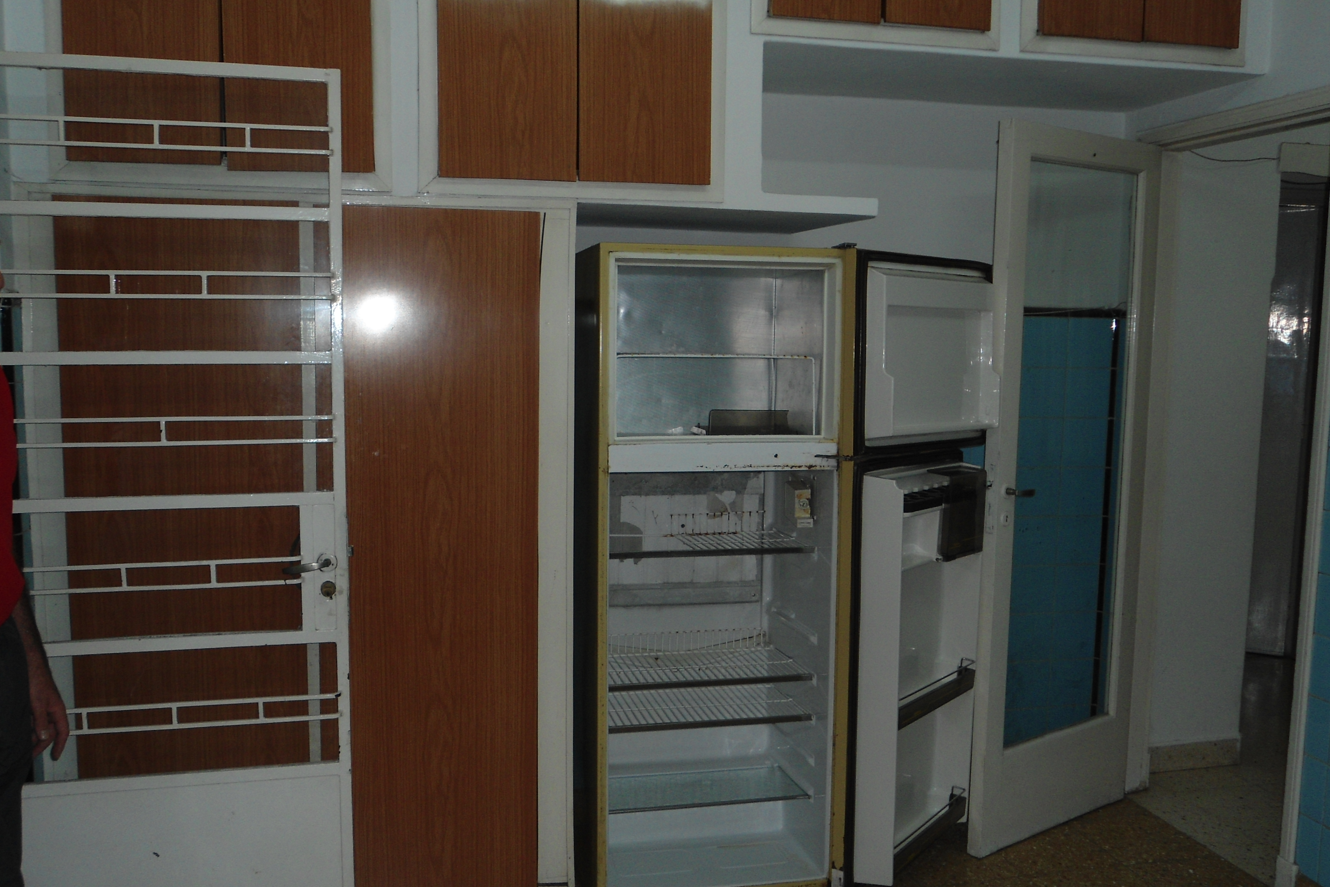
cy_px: 442
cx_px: 675
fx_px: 1219
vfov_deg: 40.0
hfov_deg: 57.2
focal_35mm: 33
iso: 100
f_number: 3
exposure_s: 1/40
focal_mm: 5.6
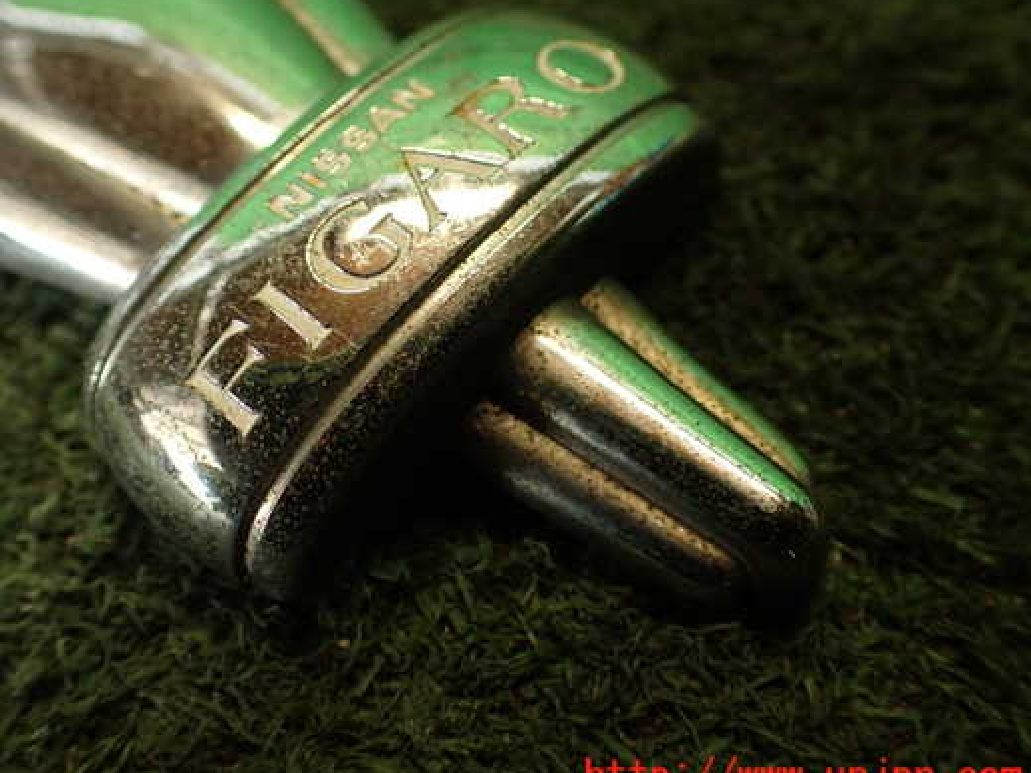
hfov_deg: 50.0
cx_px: 437
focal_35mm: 37
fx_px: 1102
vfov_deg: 38.6
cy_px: 356
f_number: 2.4
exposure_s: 1/60
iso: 200
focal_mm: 5.79
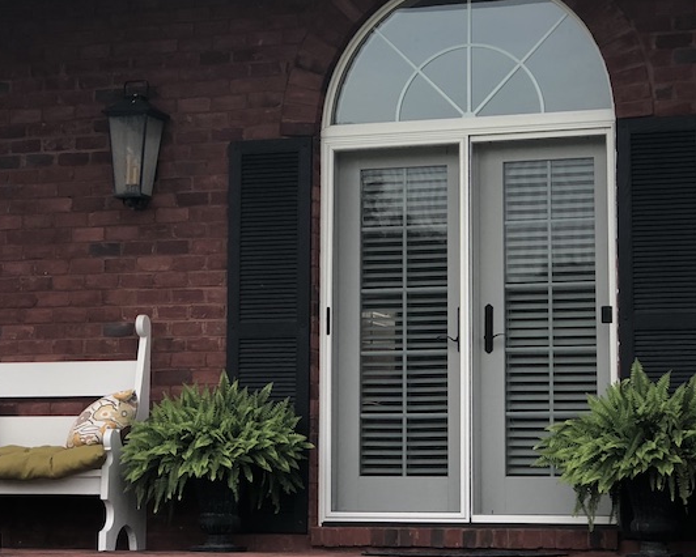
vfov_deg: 14.4
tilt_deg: +8.7
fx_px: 2205
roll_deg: -0.4
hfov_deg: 17.9
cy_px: 144
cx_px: 305
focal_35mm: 107
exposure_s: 1/60
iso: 32
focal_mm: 6.6
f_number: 2.8
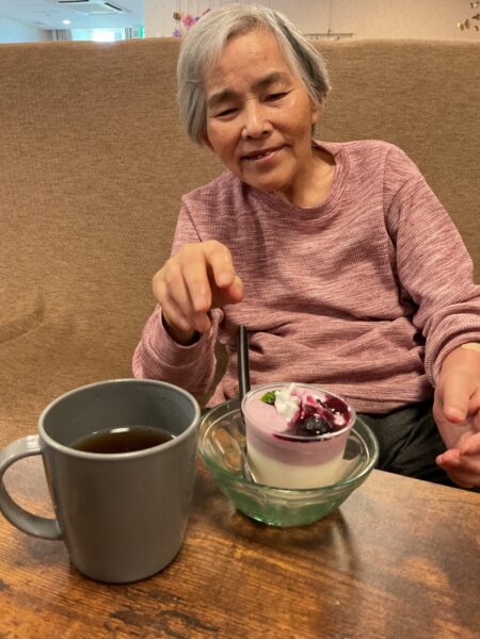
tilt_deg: -18.8
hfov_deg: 48.2
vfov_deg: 61.7
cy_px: 320
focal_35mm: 29
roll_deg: -0.4
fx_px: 536
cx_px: 240
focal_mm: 3
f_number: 1.8
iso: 200
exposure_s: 1/60
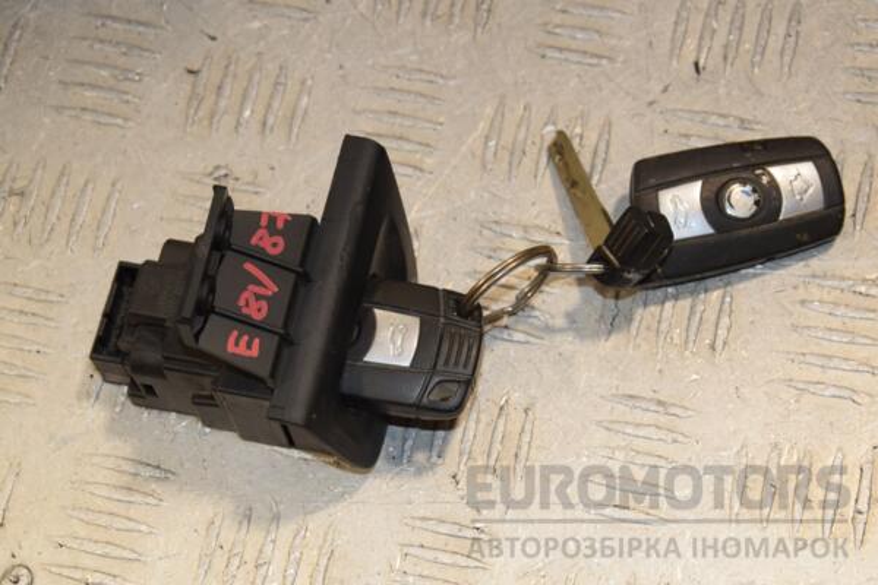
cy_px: 292
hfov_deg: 21.9
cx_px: 439
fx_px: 2268
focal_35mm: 93
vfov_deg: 14.7
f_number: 9
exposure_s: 1/200
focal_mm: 62
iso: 800
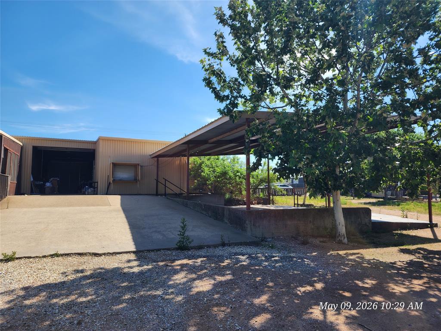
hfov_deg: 73.9
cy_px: 166
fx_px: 293
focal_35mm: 23
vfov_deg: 58.9
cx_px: 220
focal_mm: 6.4
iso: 12
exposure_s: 1/799
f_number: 1.8
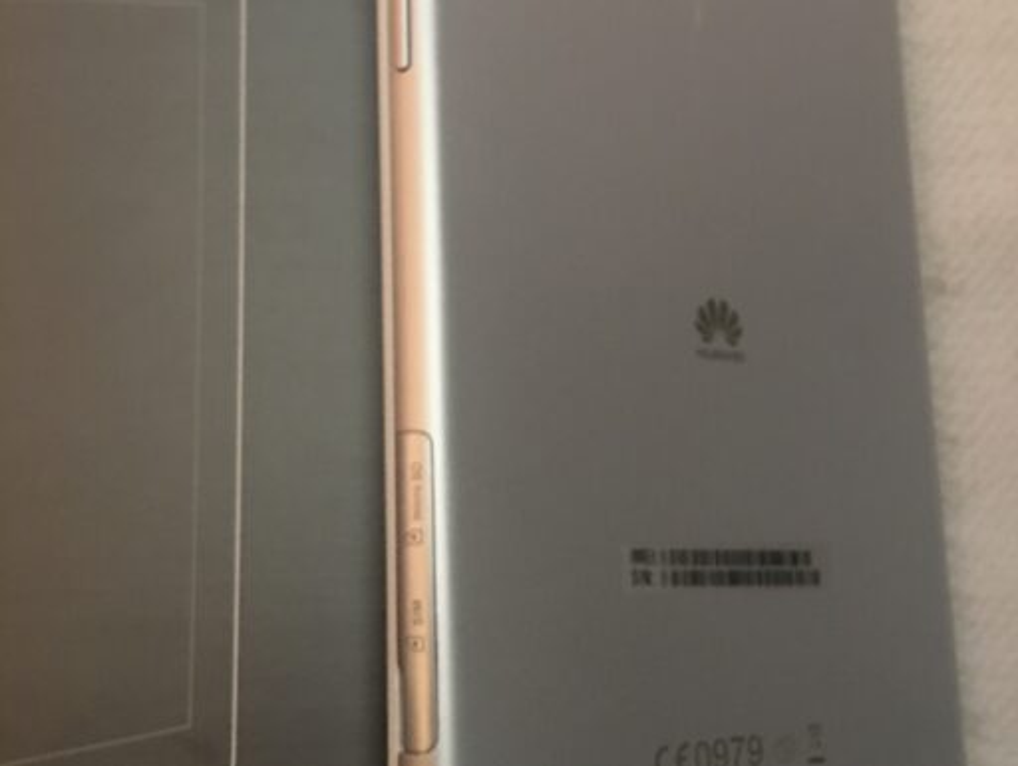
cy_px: 383
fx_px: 854
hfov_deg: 61.6
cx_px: 509
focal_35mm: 29
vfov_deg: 48.3
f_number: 2.2
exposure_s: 1/4
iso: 100
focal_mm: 4.15
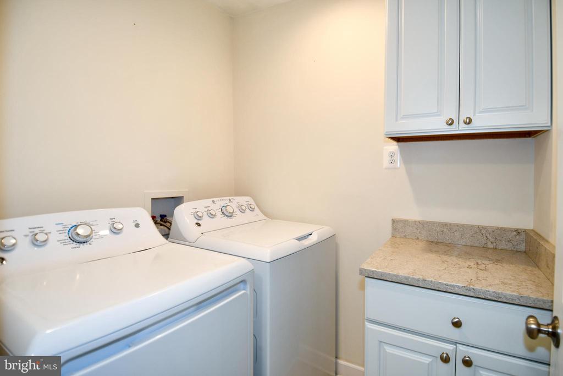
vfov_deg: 67.4
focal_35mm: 18
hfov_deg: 90.0
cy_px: 188
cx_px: 282
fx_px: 282
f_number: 4
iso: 200
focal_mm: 12
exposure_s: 1/60
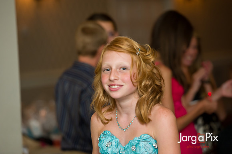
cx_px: 116
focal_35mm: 160
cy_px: 77
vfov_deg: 8.6
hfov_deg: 12.8
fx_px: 1030
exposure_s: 1/125
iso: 1600
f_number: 3.2
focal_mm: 160
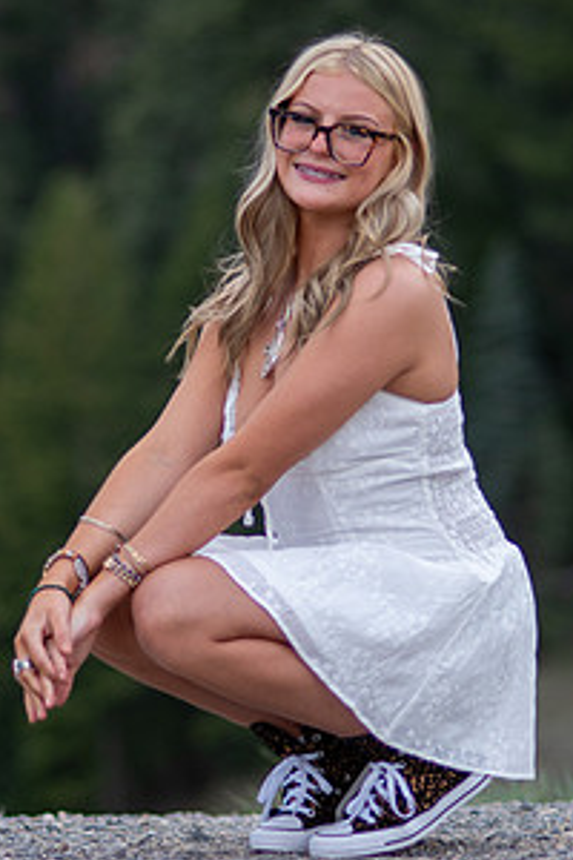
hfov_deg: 7.2
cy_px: 358
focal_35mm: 191
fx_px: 4560
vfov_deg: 10.8
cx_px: 244
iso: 200
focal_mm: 85
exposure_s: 1/1000
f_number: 1.8
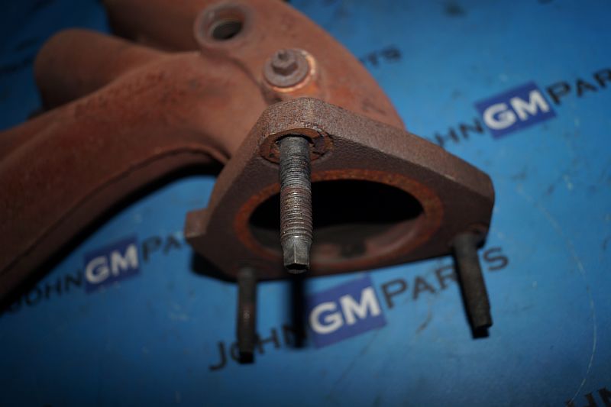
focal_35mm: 30
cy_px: 204
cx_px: 306
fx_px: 509
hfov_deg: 61.9
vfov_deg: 43.6
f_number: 4
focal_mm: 20
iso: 100
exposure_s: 1/60
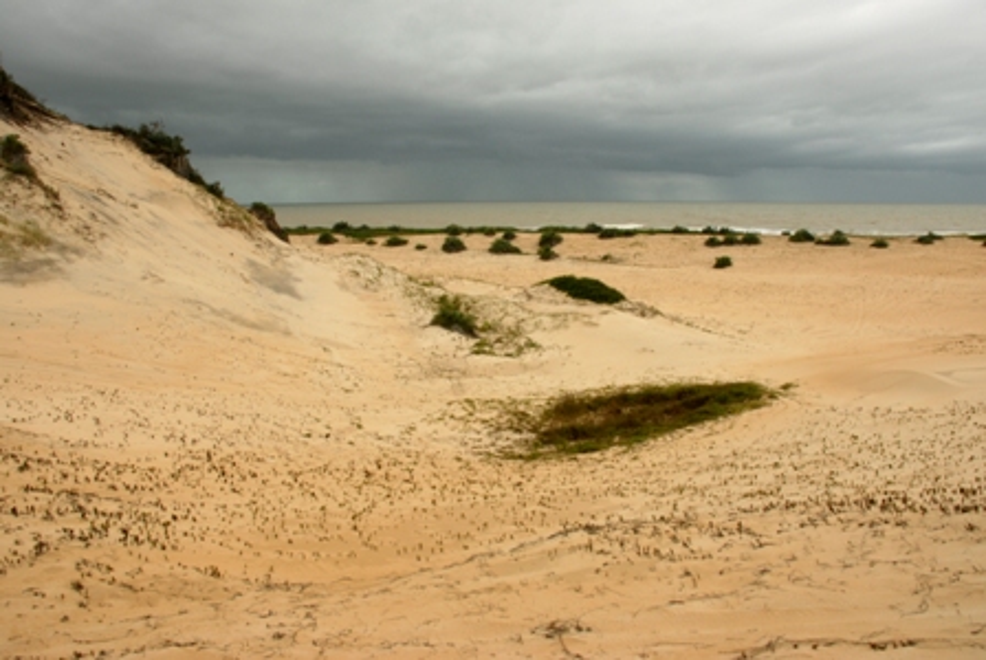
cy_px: 330
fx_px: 740
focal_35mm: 27
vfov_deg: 48.1
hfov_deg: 67.3
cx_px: 493
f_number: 8
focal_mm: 18
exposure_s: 1/200
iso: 100
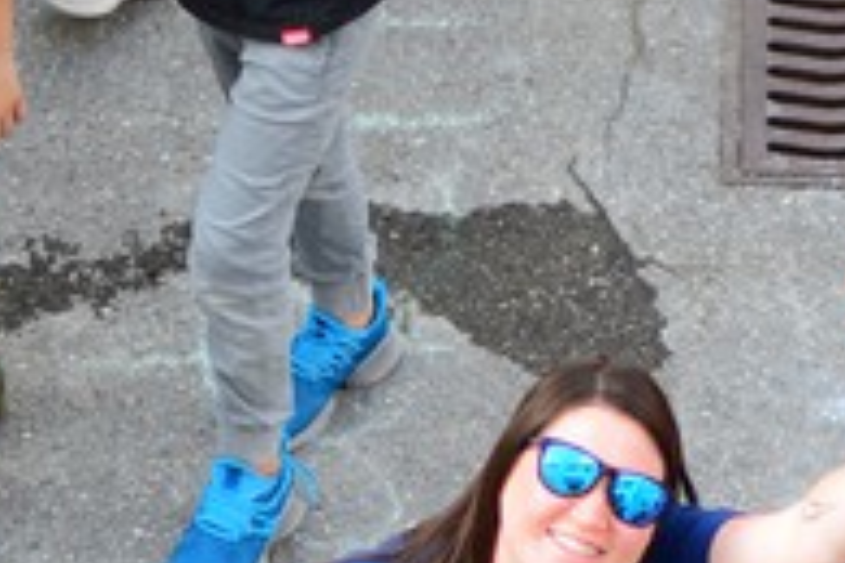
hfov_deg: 7.4
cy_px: 1271
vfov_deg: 4.9
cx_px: 1183
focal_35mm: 276
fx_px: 6469
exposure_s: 1/640
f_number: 1.8
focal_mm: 35
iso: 125
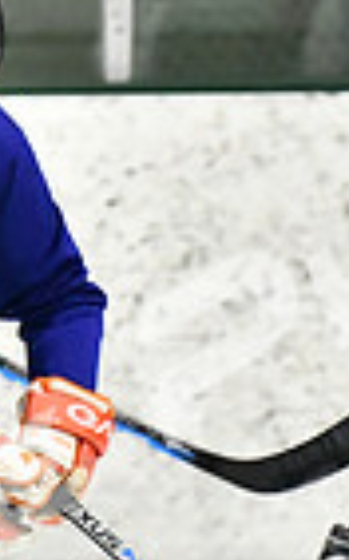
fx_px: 14381
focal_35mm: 944
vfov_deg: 2.2
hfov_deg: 1.4
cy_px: 506
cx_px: -83
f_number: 2.8
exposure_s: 1/1600
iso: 6400
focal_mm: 150
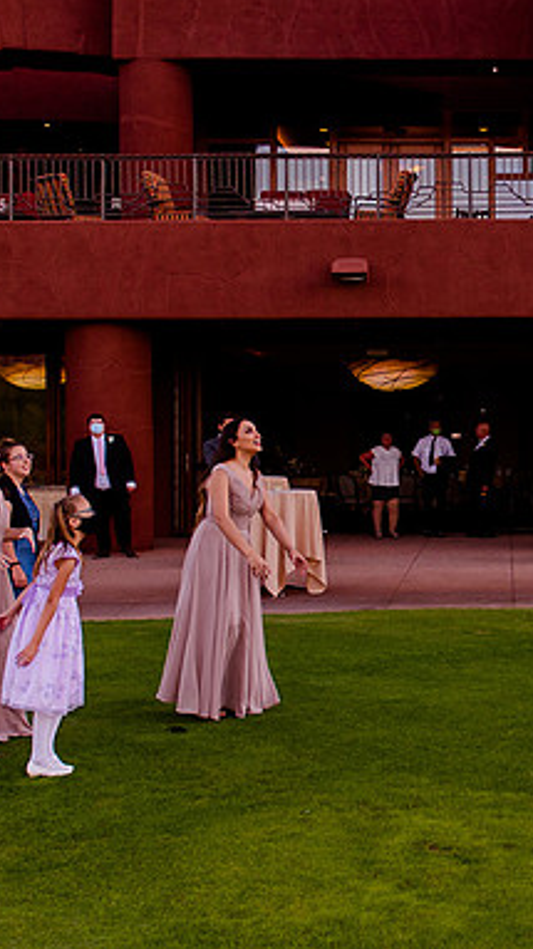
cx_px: 547
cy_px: 427
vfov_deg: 32.8
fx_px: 1611
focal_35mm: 64
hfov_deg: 18.3
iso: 640
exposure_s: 1/320
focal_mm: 24
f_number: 3.2
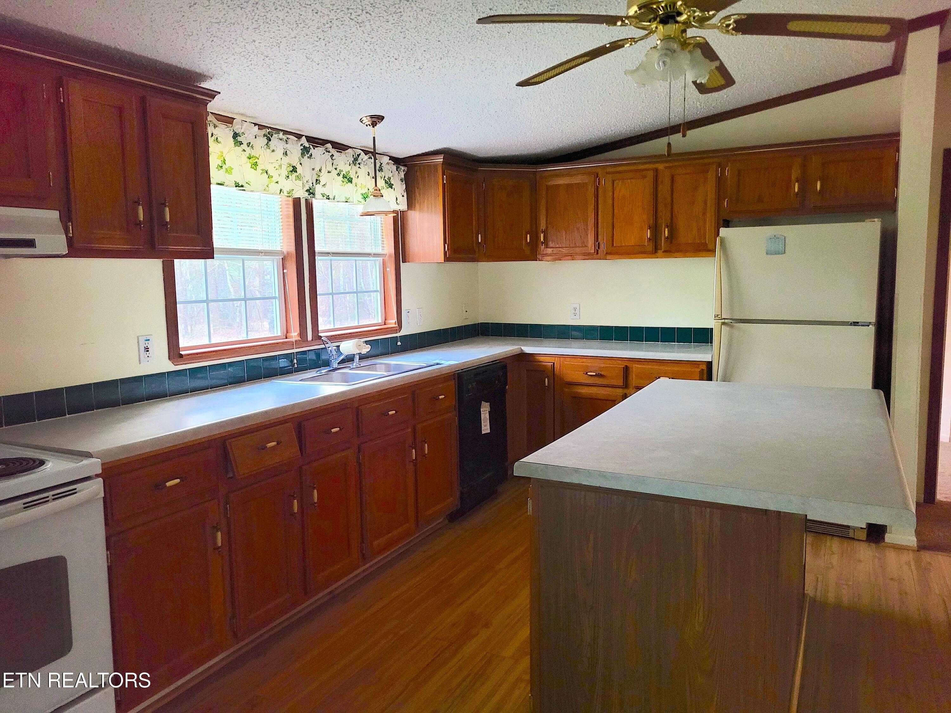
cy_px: 356
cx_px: 476
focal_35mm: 26
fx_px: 714
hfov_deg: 67.3
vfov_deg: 53.1
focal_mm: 5.4
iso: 500
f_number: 1.8
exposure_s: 1/24
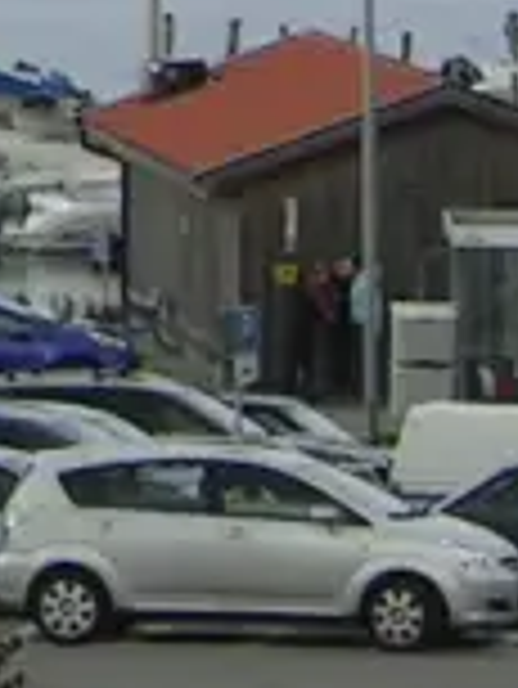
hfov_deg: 3.7
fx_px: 7751
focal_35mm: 389
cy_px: -432
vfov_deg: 5.0
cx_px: -1180
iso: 50
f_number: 6.1
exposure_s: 1/242
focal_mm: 9.1
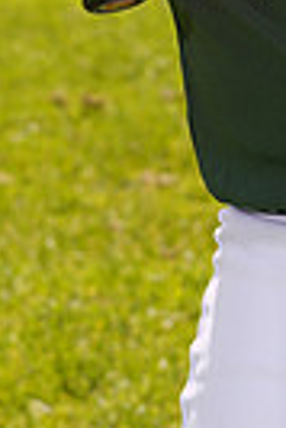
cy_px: -367
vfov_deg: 4.7
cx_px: 201
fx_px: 5194
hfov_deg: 3.2
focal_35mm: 437
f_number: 9
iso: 80
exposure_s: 1/160
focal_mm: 100
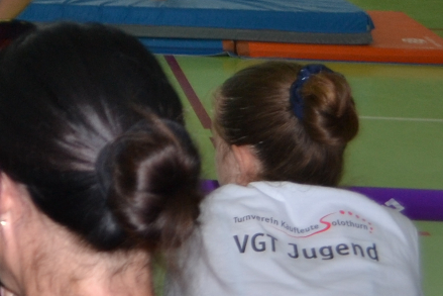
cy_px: -321
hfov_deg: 12.2
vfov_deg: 9.1
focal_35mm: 140
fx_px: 1723
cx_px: -556
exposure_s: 1/125
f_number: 4
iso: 140
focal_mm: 20
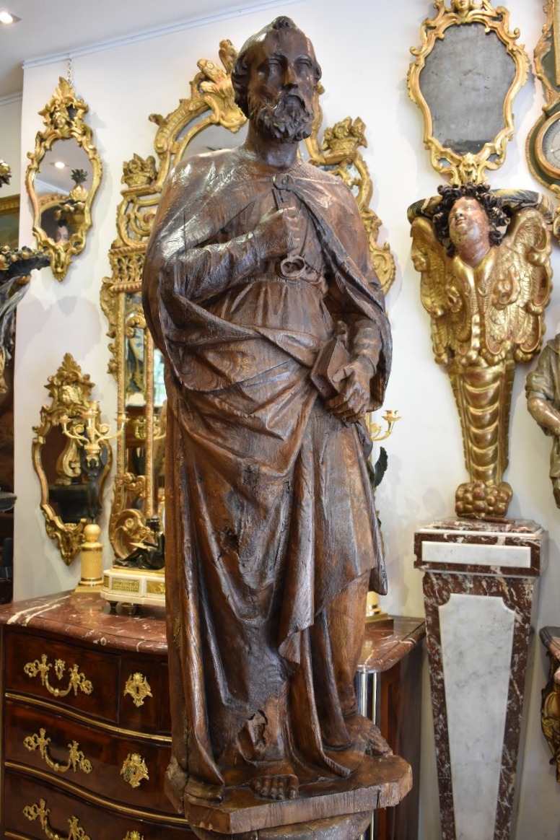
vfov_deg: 61.9
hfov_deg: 43.6
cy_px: 420
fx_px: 700
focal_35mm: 30
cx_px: 280
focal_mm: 20
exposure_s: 1/60
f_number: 3.8
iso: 1250
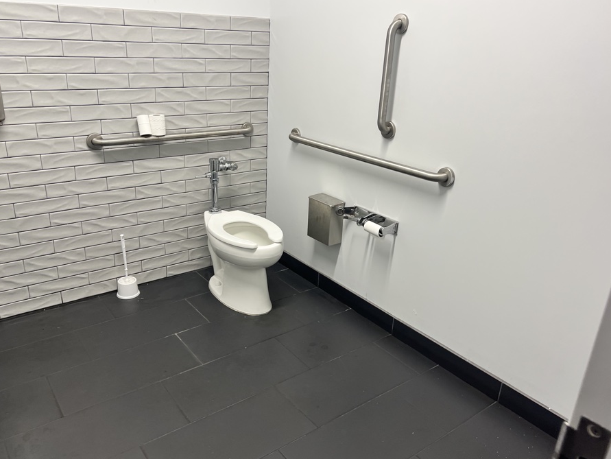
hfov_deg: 63.4
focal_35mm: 28
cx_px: 291
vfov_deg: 49.8
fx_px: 494
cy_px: 228
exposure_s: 1/120
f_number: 1.5
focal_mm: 5.7
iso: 100
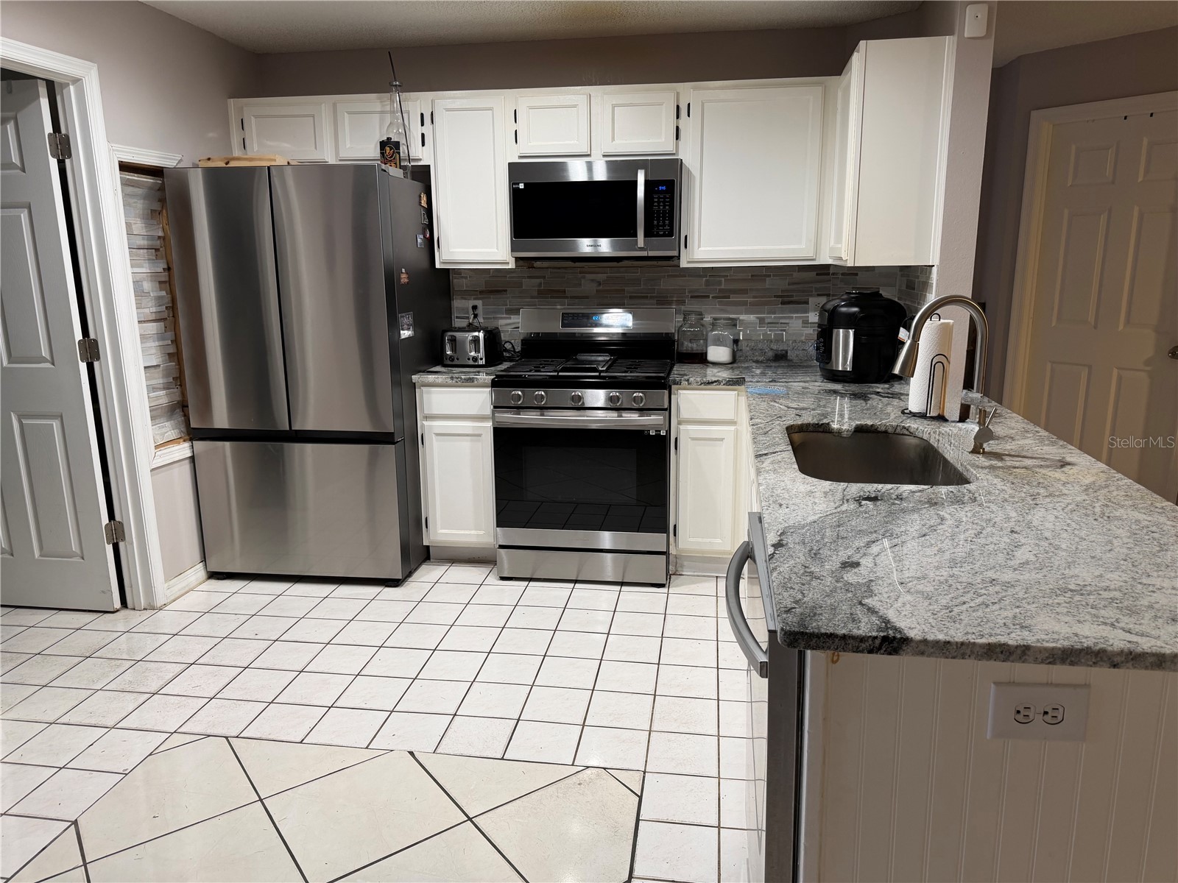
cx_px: 589
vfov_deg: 56.8
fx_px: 817
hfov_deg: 71.6
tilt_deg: -12.6
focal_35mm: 24
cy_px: 442
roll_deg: +0.1
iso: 125
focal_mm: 6.76
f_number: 1.78
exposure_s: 1/60
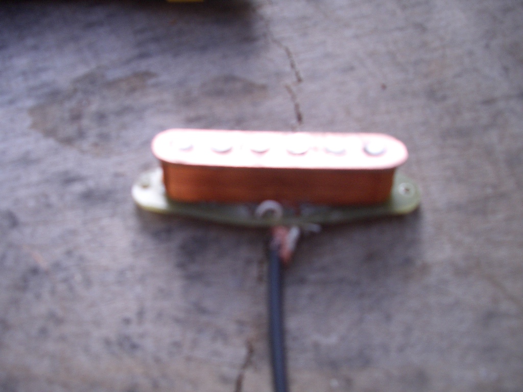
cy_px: 196
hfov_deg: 52.6
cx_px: 262
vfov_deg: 40.7
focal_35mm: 35
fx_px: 529
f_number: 2.6
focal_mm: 5.8
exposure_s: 1/100
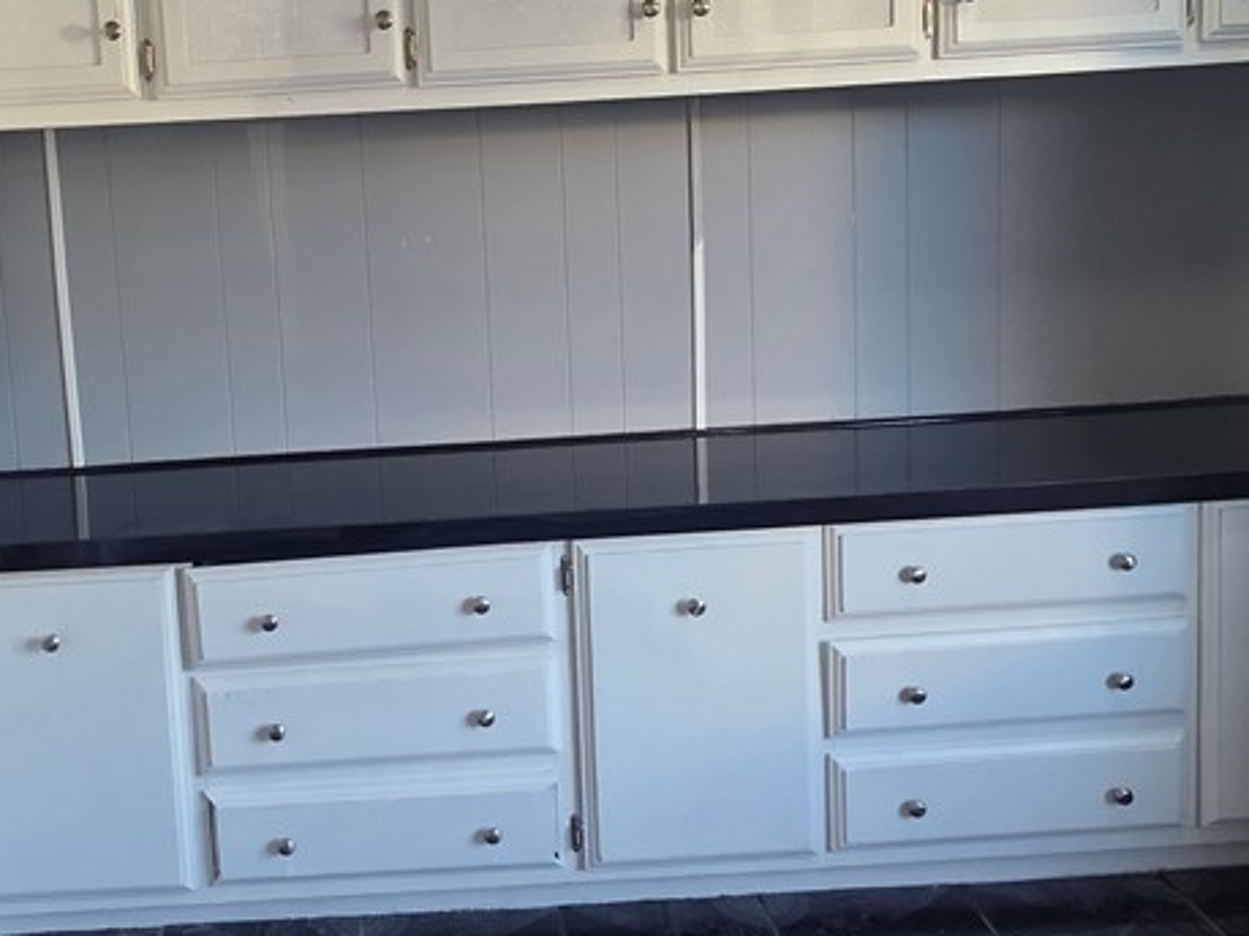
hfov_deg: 59.7
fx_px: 1046
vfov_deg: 46.4
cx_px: 378
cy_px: 231
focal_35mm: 29
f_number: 1.9
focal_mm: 2.2
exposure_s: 1/120
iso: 160
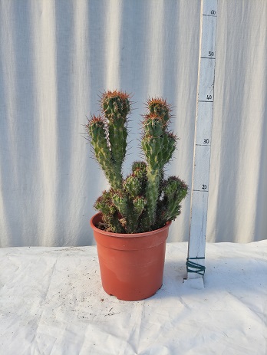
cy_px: 178
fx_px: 257
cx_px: 134
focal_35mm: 25
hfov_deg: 54.9
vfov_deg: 69.3
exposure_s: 1/378
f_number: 1.89
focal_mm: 5.43
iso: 100
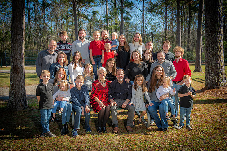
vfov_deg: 33.4
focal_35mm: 40
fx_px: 252
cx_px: 114
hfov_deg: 48.5
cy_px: 76
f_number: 5
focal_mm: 40
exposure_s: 1/250
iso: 80
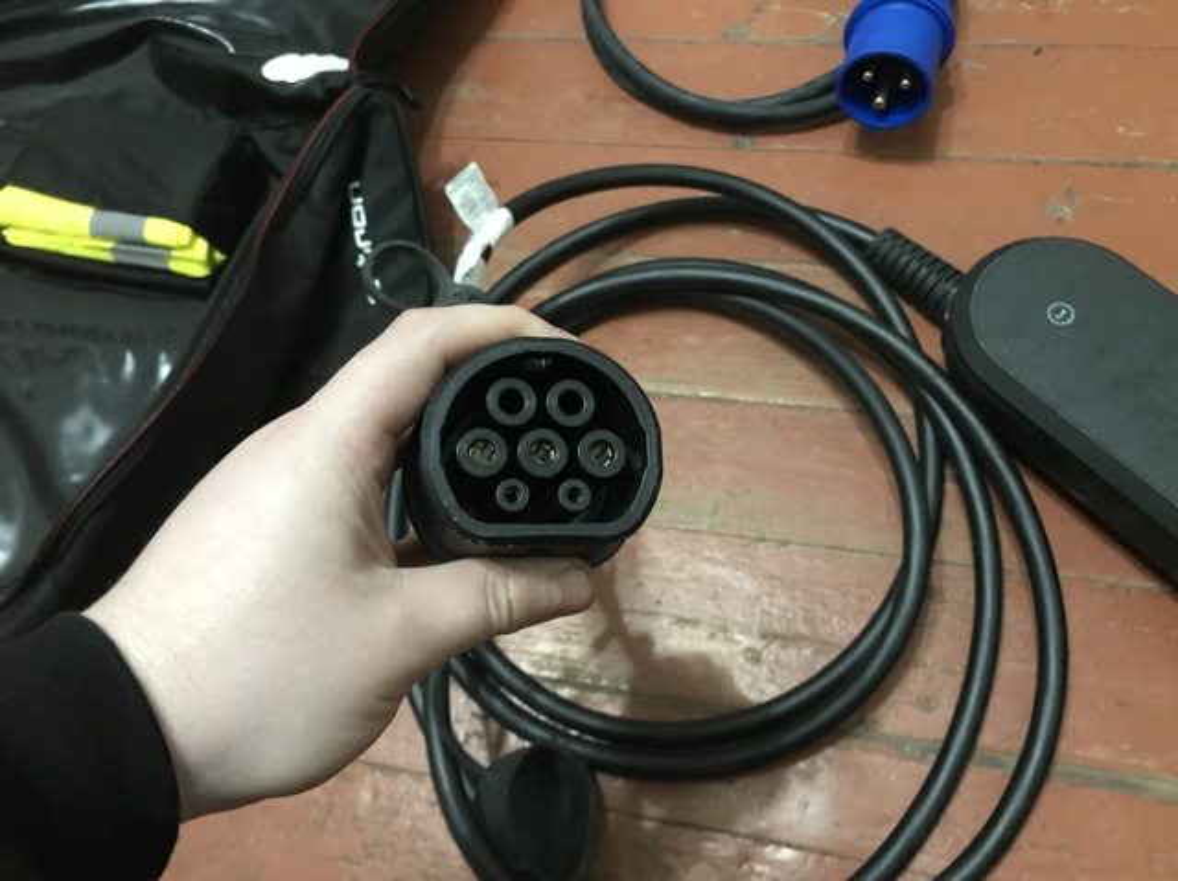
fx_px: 952
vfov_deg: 49.7
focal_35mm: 28
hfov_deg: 63.5
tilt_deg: -64.9
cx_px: 589
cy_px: 440
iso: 100
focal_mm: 3.99
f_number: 1.8
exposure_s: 1/6
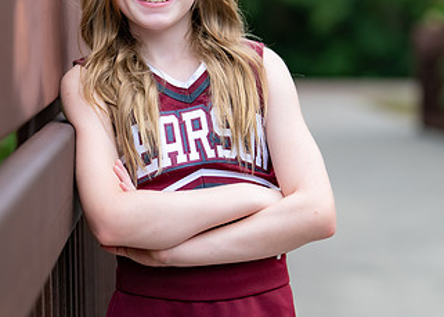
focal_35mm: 123
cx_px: 199
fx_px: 1550
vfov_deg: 11.7
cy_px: 116
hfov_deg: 16.3
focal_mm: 50
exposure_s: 1/1000
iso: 100
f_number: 1.2
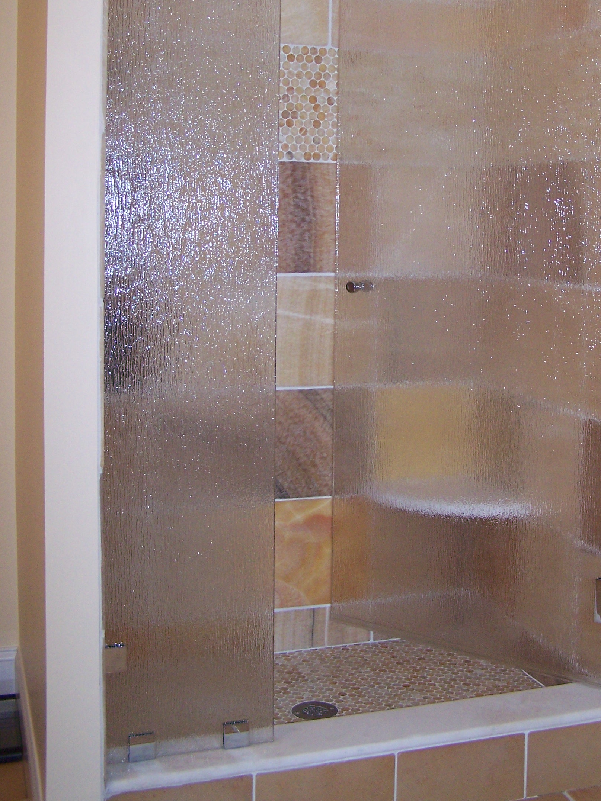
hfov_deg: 29.0
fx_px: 1158
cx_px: 377
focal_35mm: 50
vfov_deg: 37.9
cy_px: 283
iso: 160
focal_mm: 6.3
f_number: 2.8
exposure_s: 1/60
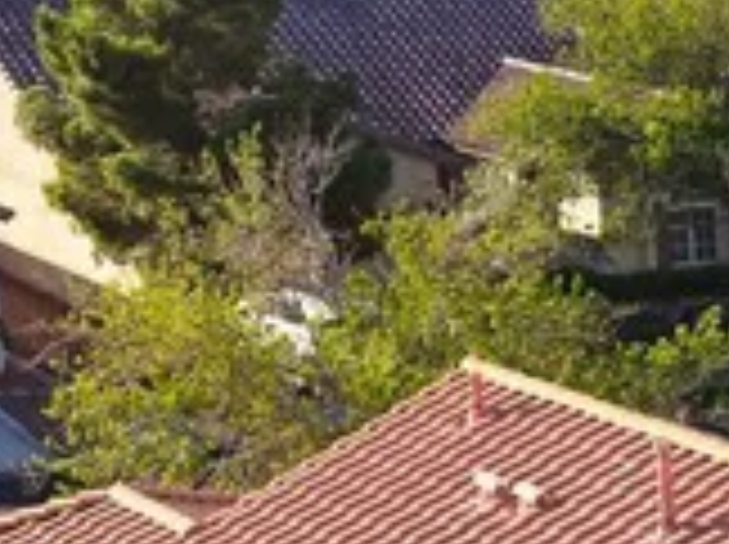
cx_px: 1253
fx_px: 3196
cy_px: 564
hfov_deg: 12.1
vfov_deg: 9.7
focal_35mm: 152
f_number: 1.8
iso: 290
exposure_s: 1/4000
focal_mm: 8.67
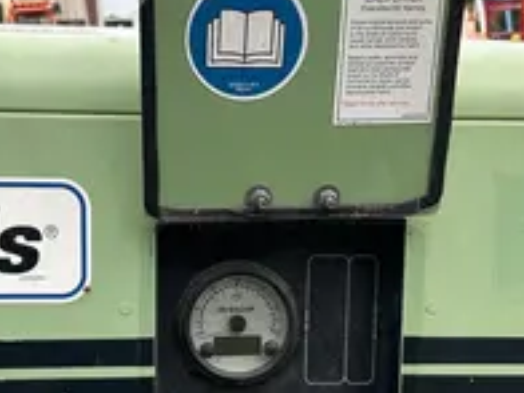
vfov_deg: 19.9
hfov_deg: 26.7
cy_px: 317
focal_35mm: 73
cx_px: 241
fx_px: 1105
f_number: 1.5
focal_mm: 5.7
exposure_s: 1/284
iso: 40
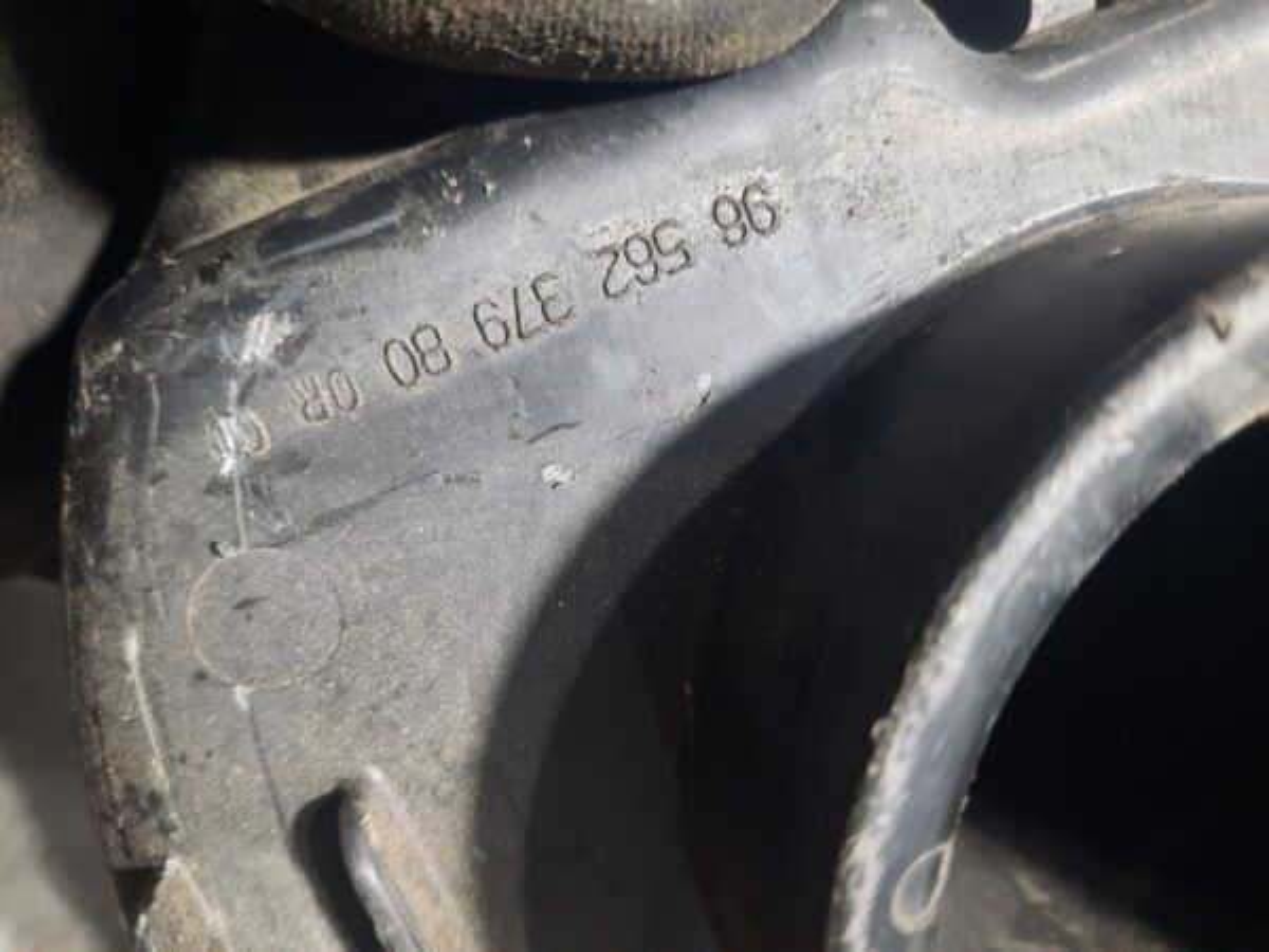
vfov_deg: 54.9
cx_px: 634
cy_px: 476
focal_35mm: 25
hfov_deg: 69.4
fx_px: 916
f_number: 2
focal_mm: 4.6
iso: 640
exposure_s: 1/24
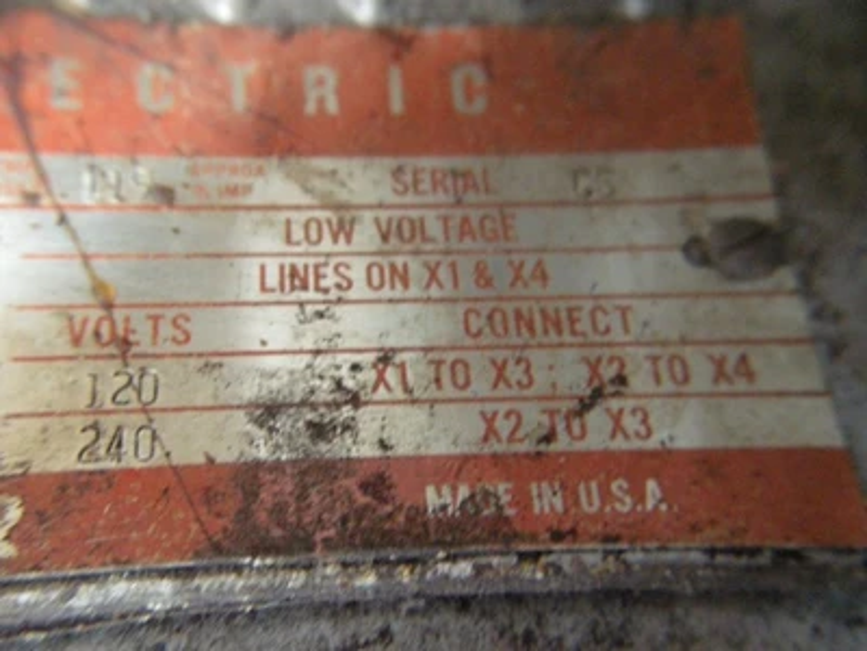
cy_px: 326
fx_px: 877
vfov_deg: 40.7
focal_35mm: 35
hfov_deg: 52.6
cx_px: 434
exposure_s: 1/5.6
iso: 800
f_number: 2.7
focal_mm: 7.5
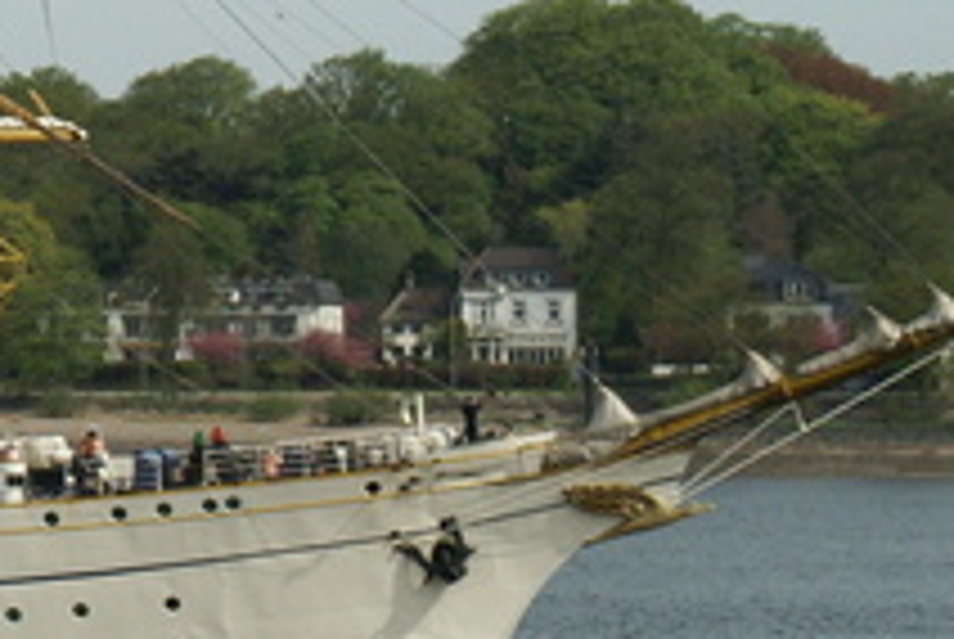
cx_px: -518
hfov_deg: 8.9
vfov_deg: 6.1
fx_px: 5997
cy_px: 0
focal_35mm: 226
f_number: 13
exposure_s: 1/320
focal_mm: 40
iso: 400
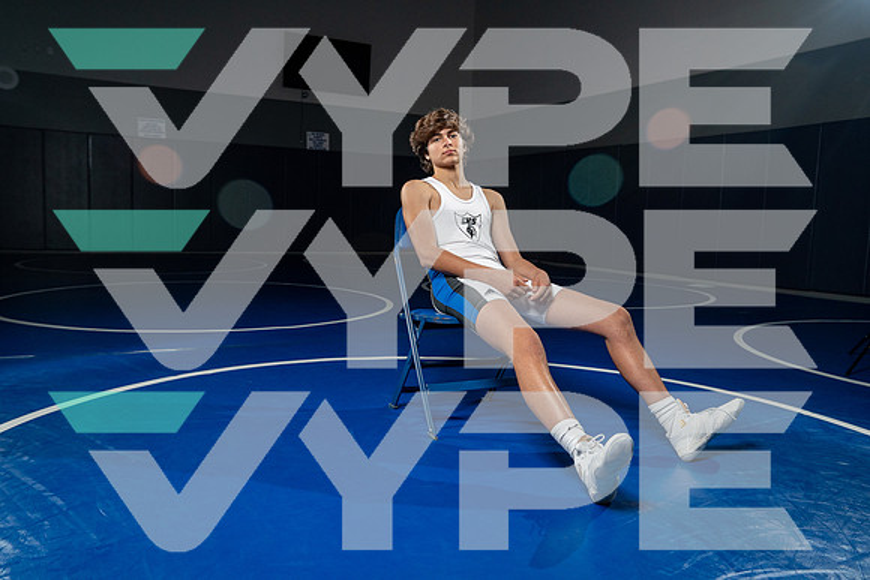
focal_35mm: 28
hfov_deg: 65.5
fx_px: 677
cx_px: 435
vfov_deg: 46.4
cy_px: 290
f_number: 4.5
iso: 800
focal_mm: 28
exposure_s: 1/125
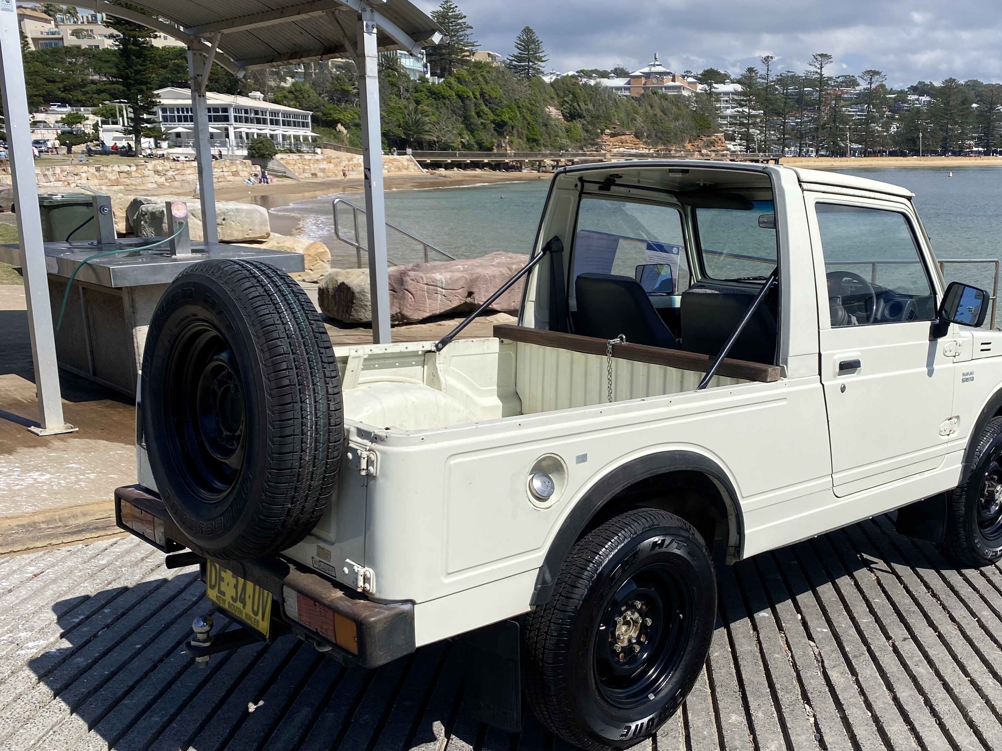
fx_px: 1013
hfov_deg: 51.8
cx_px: 653
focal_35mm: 35
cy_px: 395
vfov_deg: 40.7
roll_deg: -1.0
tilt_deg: -13.6
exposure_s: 1/4808
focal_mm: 4.25
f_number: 1.8
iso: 32
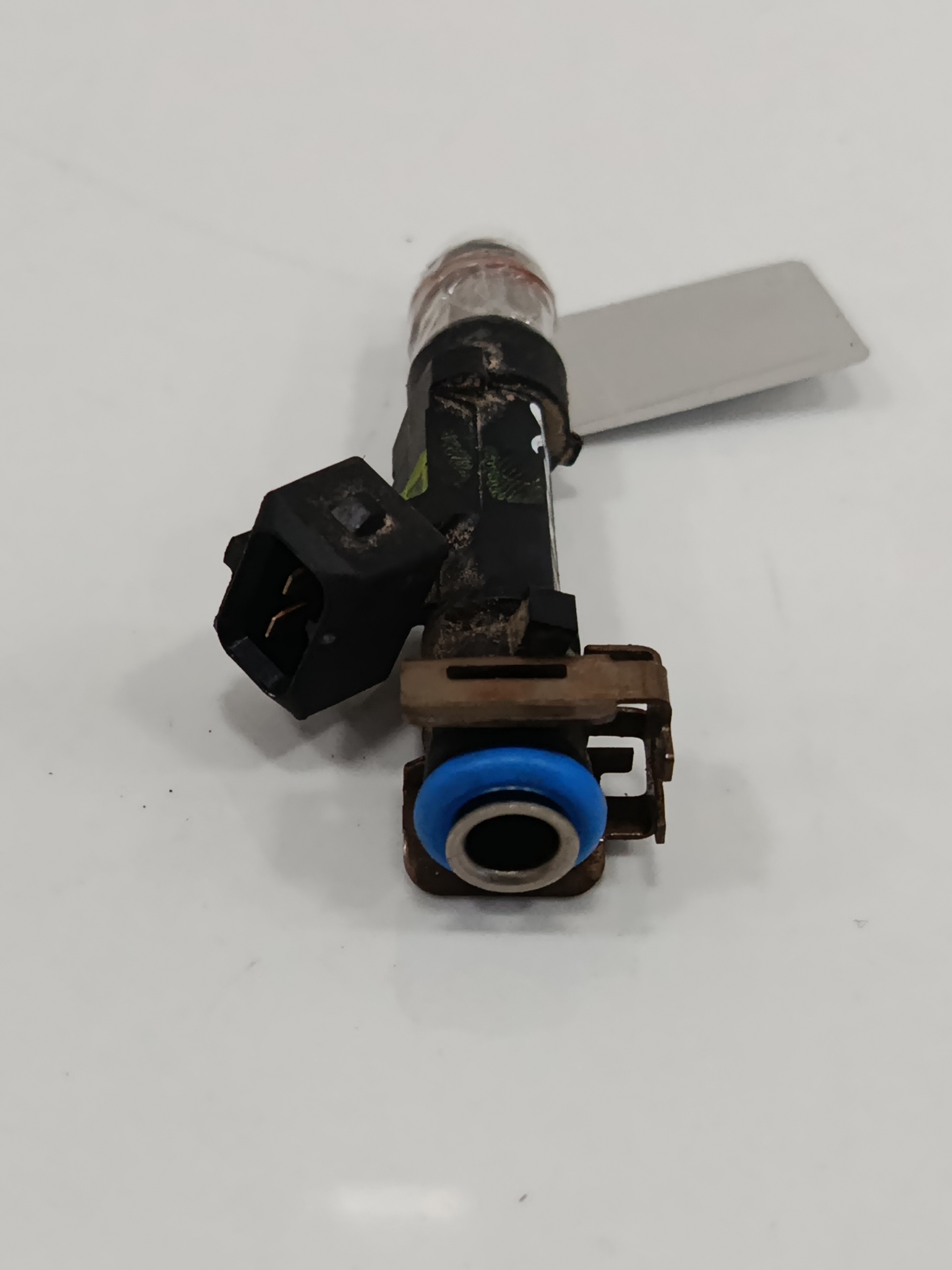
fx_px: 1907
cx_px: 354
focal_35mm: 52
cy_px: 619
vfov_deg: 36.8
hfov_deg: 27.9
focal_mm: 5.24
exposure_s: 1/100
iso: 791
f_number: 1.7
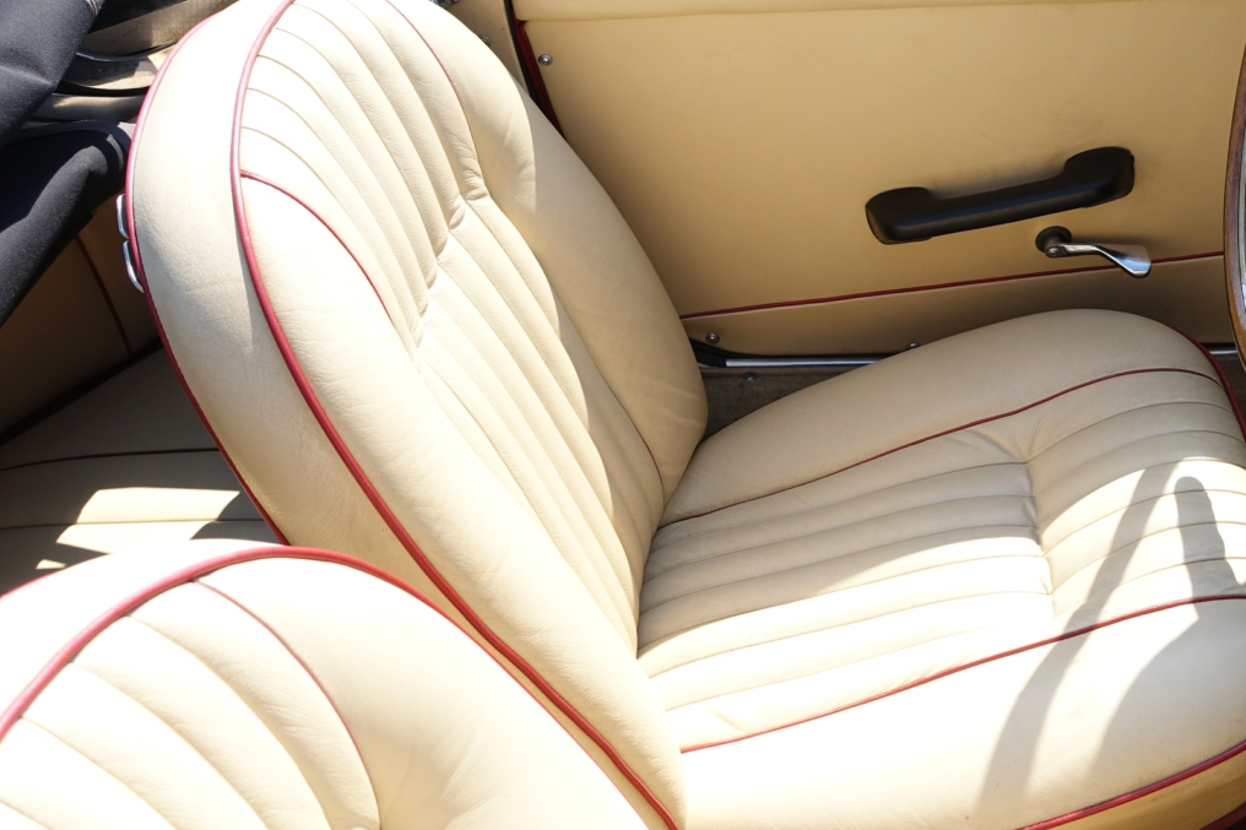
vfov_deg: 22.9
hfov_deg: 33.2
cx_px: 958
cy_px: 261
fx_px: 2042
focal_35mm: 59
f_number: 4
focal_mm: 13.53
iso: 125
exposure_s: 1/400
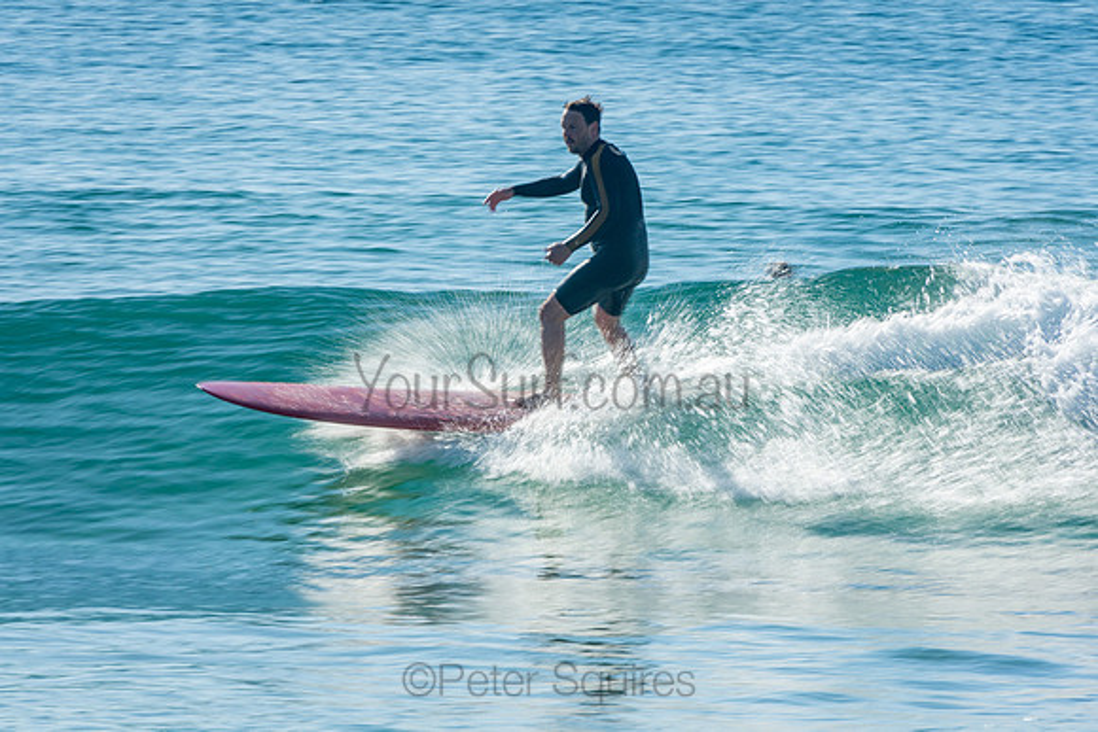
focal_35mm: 600
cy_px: 366
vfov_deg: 2.3
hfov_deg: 3.4
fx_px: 18303
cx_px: 549
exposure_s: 1/50
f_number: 20
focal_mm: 400
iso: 100
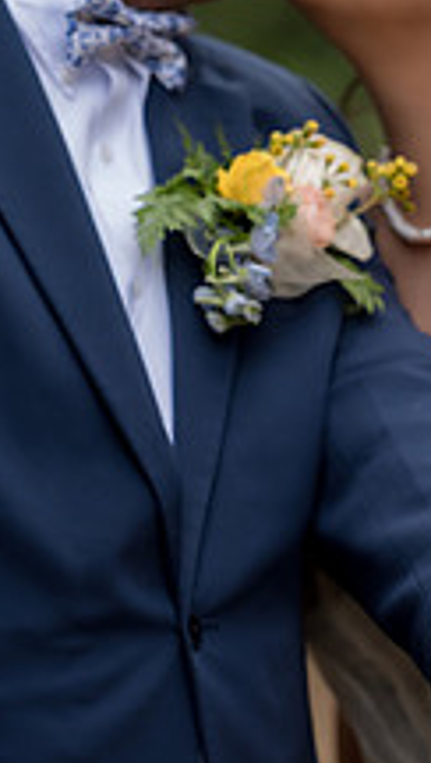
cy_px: 420
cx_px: 357
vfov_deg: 6.8
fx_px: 6400
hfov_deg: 3.9
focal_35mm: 316
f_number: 2.8
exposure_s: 1/320
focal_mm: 145
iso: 640
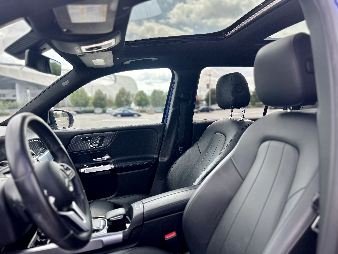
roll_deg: +0.7
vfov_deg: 53.1
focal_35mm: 26
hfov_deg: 67.3
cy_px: 127
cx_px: 169
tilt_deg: -5.1
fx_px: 254
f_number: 1.5
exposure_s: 1/1266
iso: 50
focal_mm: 5.7
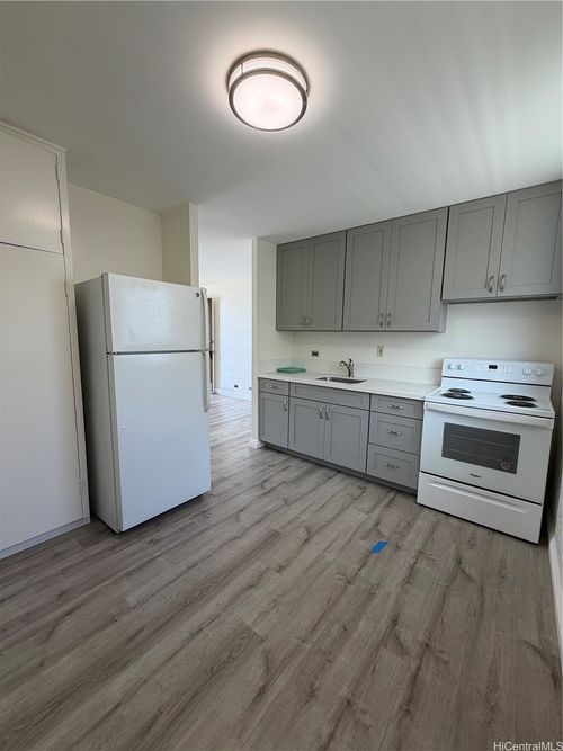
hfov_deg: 85.7
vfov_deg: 102.1
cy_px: 376
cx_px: 282
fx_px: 304
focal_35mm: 14
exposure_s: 1/120
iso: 125
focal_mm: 2.22
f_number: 2.2
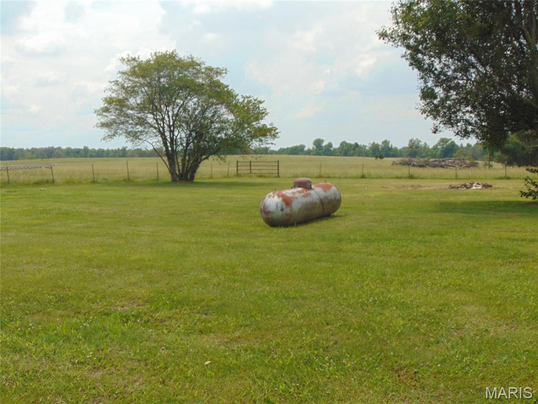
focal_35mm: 50
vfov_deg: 29.1
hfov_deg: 38.2
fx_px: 777
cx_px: 269
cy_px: 202
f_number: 9
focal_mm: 9
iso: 80
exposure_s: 1/250
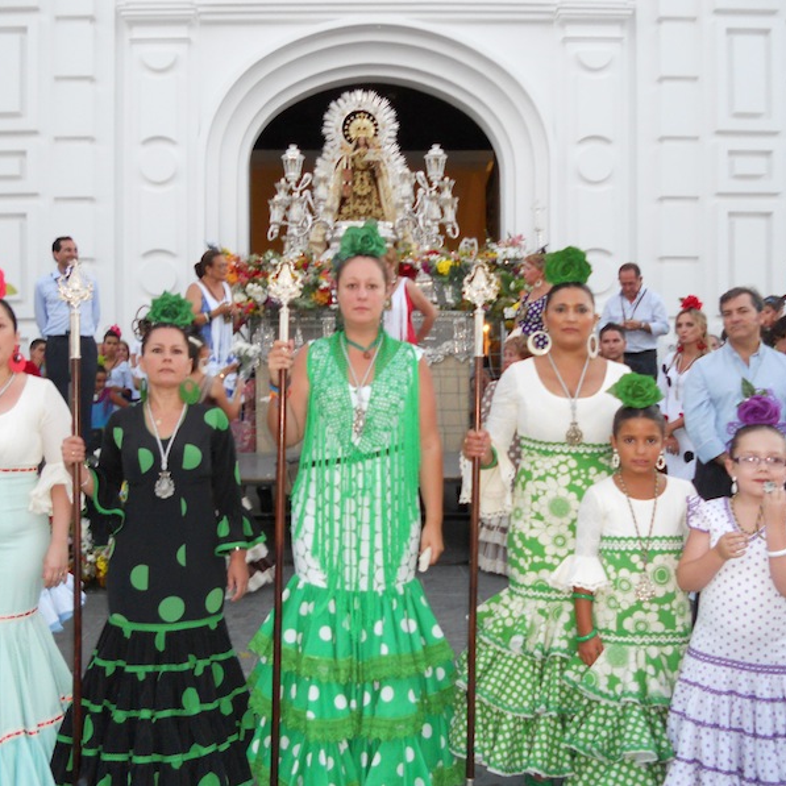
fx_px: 822
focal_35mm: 32
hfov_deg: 51.0
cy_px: 392
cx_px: 349
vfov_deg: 51.1
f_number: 3.2
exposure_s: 1/25
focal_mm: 4.9
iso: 250
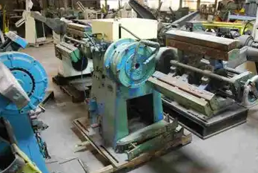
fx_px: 222
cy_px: 97
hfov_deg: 60.1
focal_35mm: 31
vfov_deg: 42.4
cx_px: 140
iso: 1600
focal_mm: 18
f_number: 3.5
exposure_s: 1/25
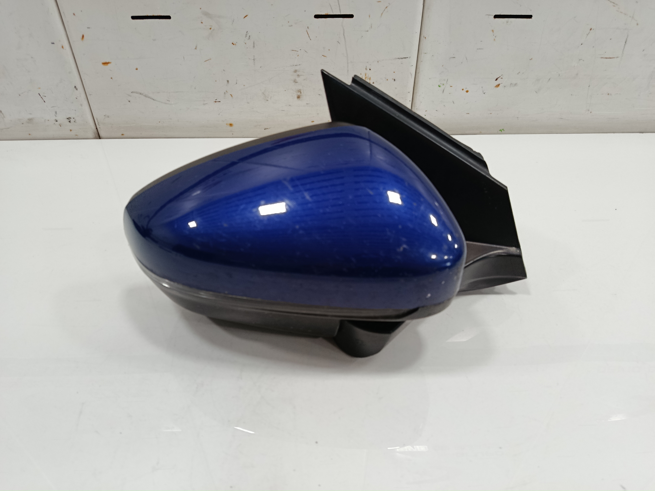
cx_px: 328
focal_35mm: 24
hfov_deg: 71.6
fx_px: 454
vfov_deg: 56.8
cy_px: 246
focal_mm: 5.24
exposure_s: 1/100
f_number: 1.7
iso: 1073
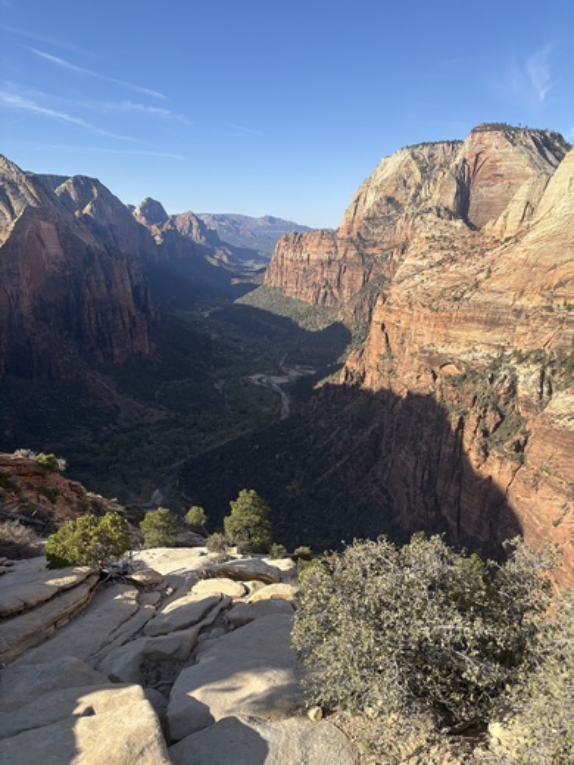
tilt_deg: -16.1
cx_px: 287
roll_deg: -1.0
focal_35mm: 26
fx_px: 575
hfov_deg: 53.1
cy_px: 382
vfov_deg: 67.3
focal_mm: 5.96
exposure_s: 1/1984
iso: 50
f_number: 1.6
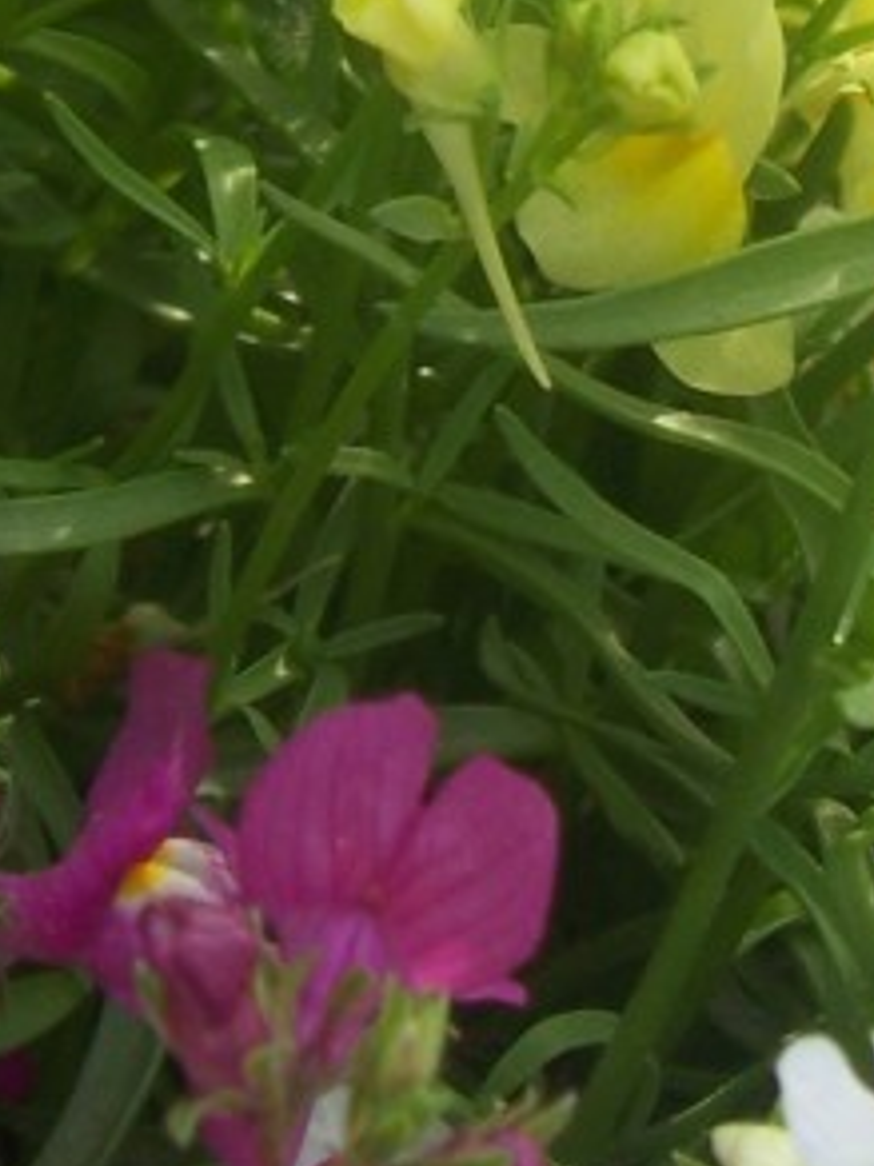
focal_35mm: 137
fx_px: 4612
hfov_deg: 10.8
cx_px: 487
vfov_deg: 14.1
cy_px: -152
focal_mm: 6.4
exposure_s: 1/125
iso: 64
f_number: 3.9
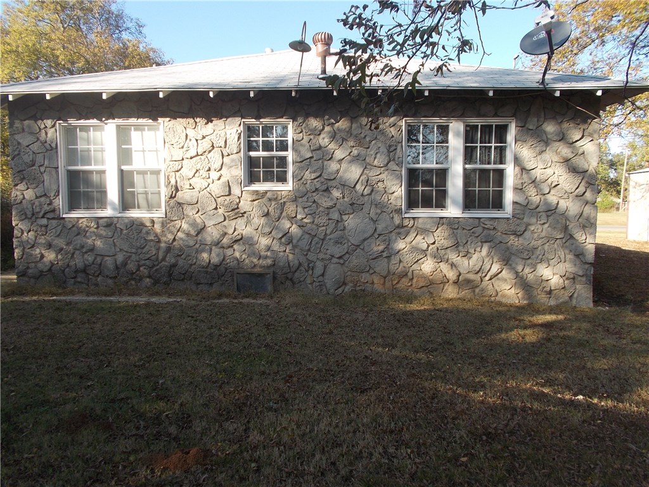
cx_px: 324
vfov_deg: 53.1
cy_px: 244
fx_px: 487
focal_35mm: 26
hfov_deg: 67.3
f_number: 3.2
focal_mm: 4.6
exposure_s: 1/200
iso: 80
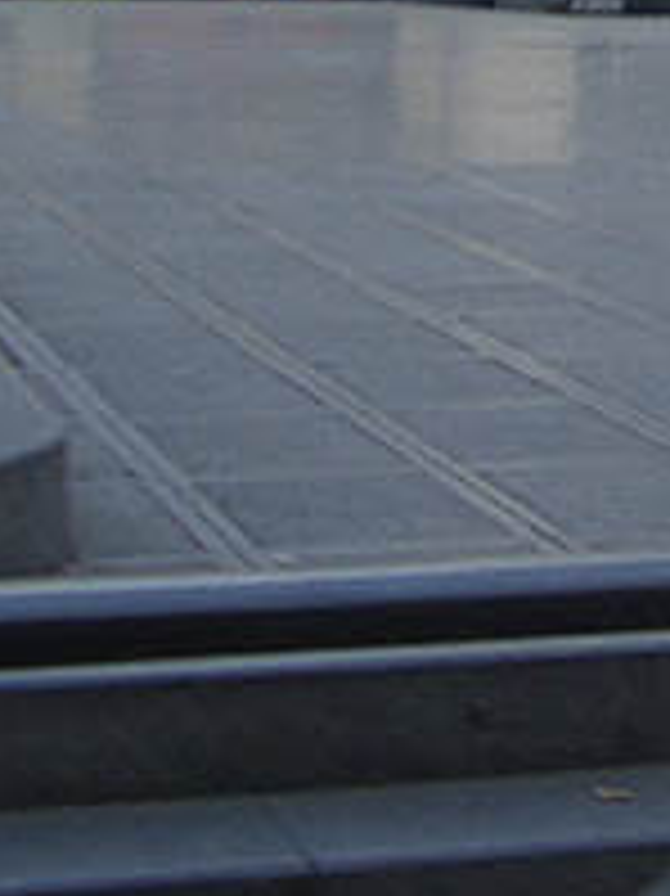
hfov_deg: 9.6
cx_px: 1430
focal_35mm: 141
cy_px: -221
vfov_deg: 13.6
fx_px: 3643
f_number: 2.6
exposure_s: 1/160
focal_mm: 5.8
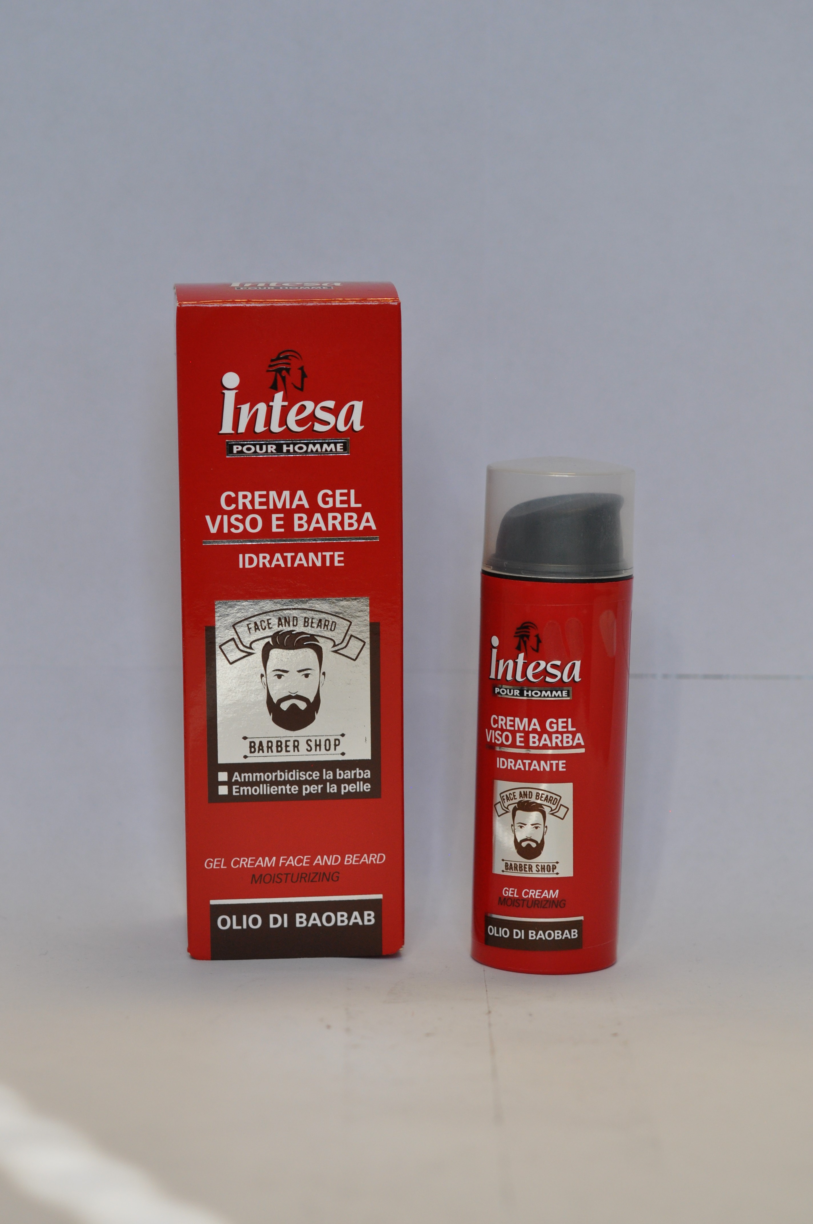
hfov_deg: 15.2
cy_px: 612
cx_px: 406
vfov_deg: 22.6
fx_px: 3056
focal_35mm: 90
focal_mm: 60
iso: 500
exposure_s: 1/250
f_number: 4
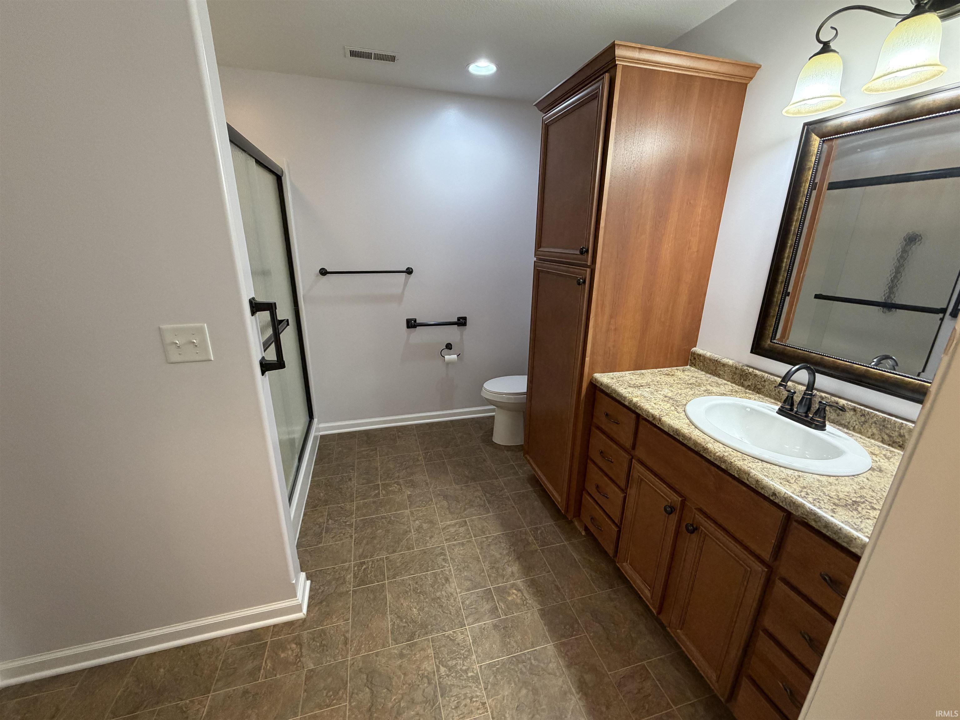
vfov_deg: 85.7
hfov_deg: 102.1
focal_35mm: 14
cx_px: 480
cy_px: 360
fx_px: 388
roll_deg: -0.9
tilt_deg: -17.4
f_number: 2.2
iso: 250
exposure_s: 1/120
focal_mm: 2.22
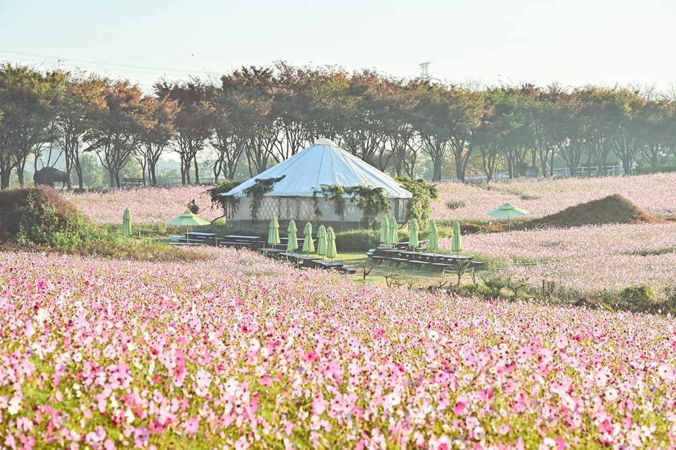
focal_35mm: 122
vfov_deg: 11.2
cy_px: 225
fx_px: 2290
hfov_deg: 16.8
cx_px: 338
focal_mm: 122
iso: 400
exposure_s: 1/500
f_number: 9
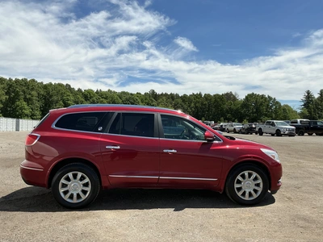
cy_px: 121
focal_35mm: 28
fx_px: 261
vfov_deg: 49.7
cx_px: 162
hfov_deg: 63.4
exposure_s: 1/2320
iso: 25
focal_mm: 3
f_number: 1.8
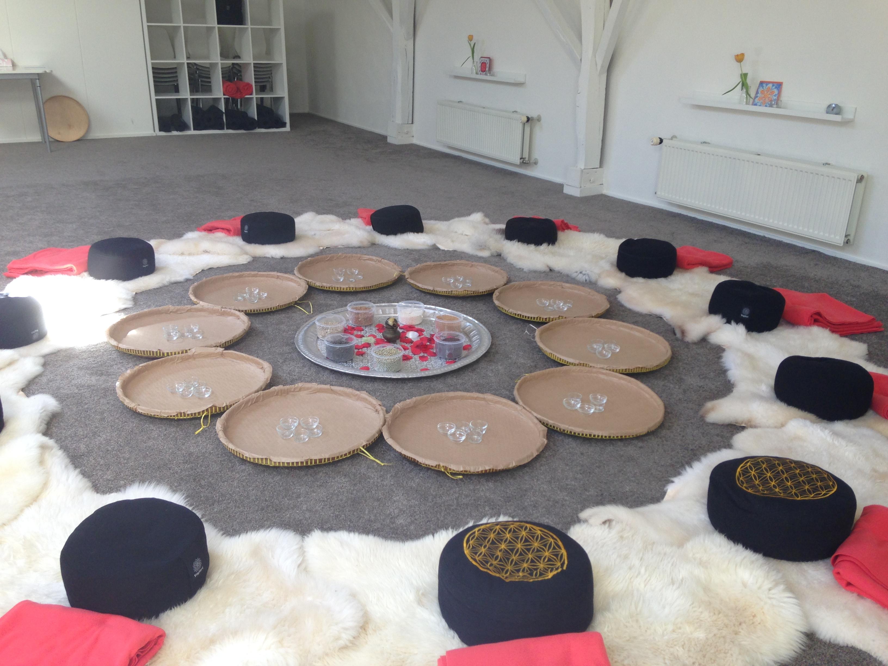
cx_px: 444
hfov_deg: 55.4
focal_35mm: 33
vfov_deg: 42.9
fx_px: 847
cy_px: 333
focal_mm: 4.12
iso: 50
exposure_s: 1/40
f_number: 2.4
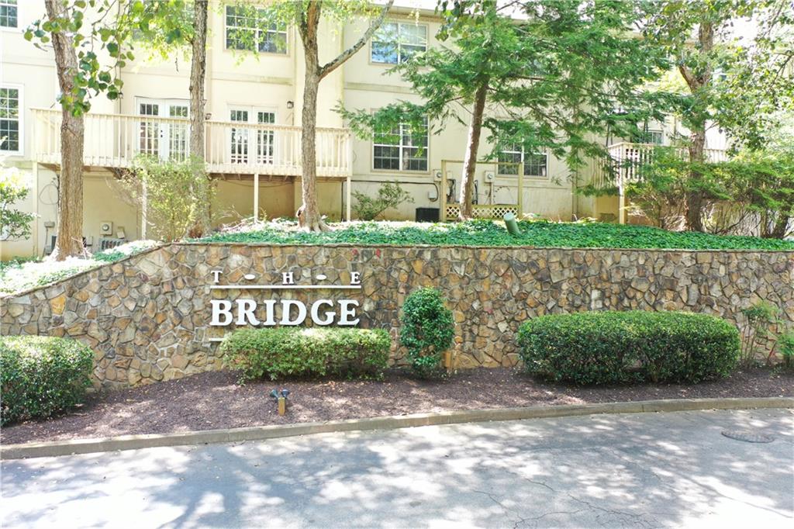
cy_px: 264
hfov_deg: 65.5
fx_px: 617
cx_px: 397
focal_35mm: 28
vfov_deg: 46.4
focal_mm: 10.26
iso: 100
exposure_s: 1/50
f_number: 3.2
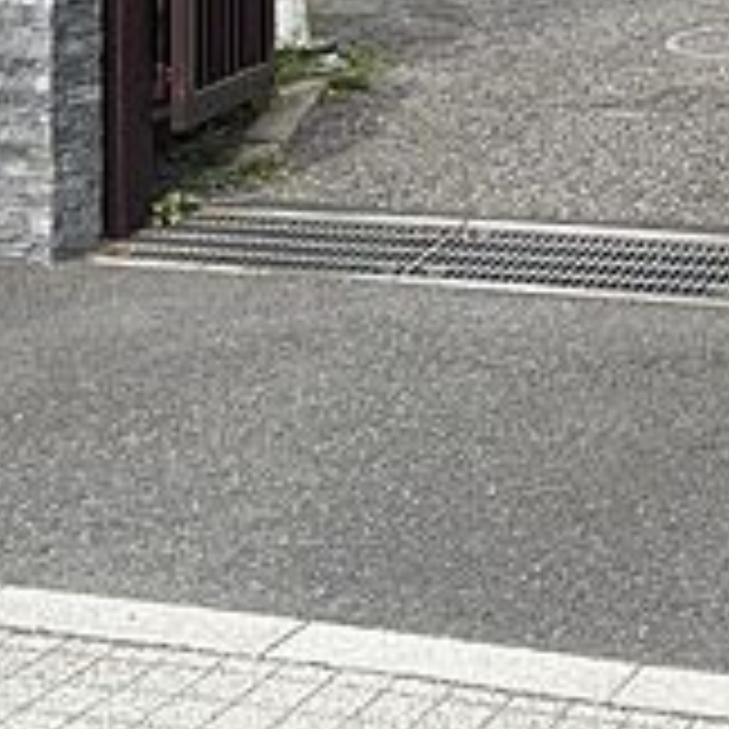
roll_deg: +0.1
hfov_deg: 19.4
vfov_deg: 19.4
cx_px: 832
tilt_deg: -0.4
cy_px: -115
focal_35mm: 85
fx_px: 2025
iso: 50
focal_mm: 5.96
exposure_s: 1/2141
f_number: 1.6
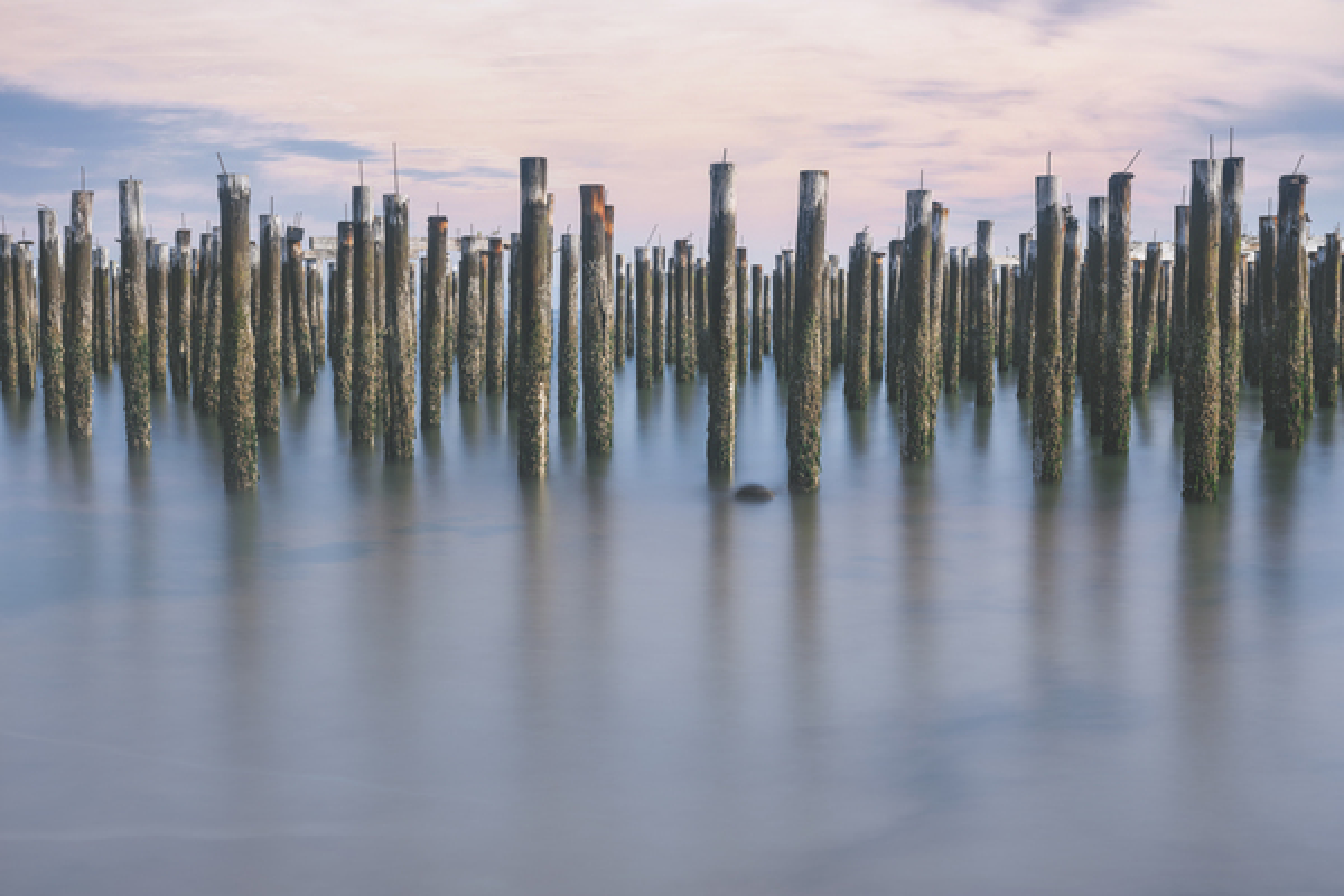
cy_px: 448
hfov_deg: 39.6
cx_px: 672
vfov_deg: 27.0
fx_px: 1867
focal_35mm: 50
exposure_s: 1/40
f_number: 8
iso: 64
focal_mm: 50
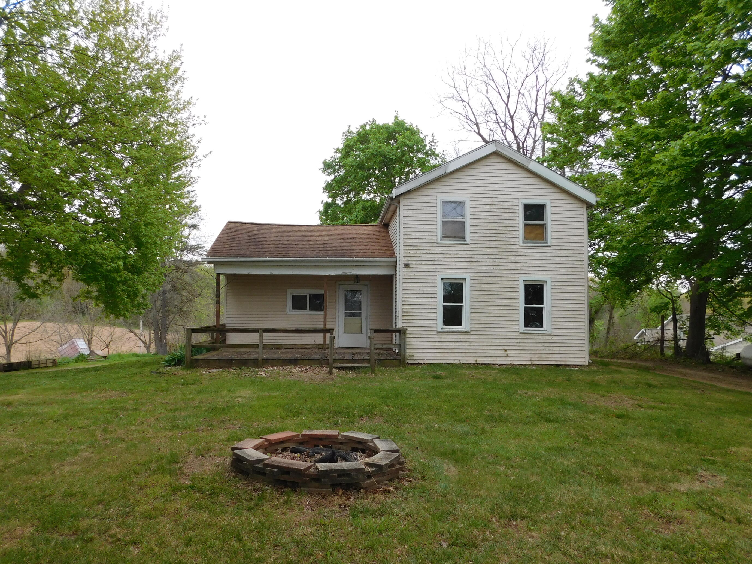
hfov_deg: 69.4
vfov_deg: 54.8
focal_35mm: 25
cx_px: 365
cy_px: 299
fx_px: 543
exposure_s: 1/400
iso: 125
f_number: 3
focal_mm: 4
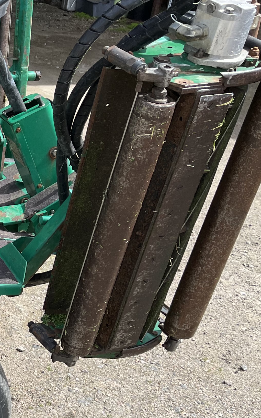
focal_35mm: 68
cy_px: 250
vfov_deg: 30.1
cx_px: -224
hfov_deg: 15.9
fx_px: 774
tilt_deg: -25.1
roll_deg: -0.3
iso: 50
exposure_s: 1/1046
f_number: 1.6
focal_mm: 5.1
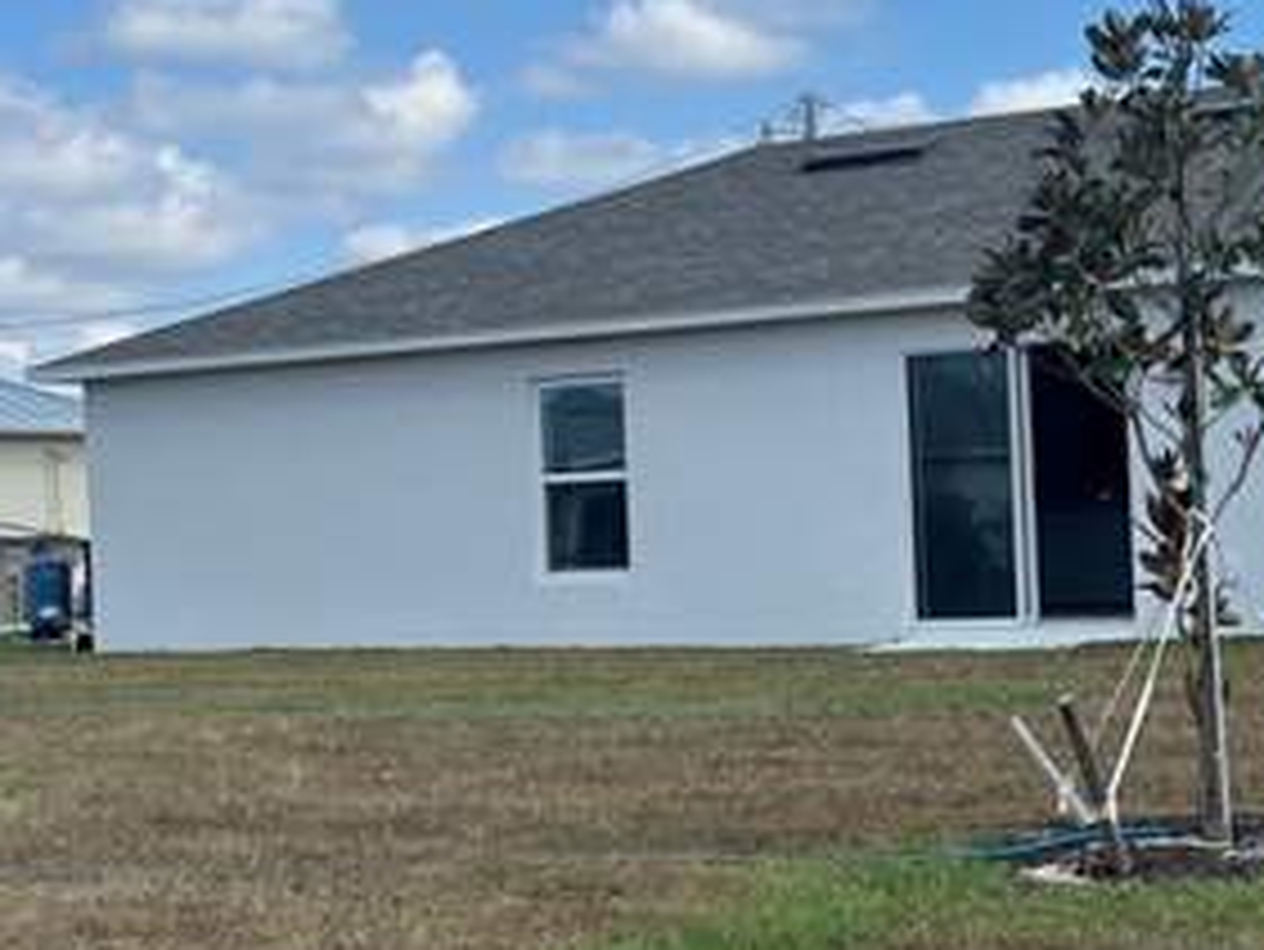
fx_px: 2703
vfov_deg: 19.9
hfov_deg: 26.2
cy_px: 554
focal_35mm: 74
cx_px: 828
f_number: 1.6
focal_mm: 5.1
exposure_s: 1/3135
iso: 50
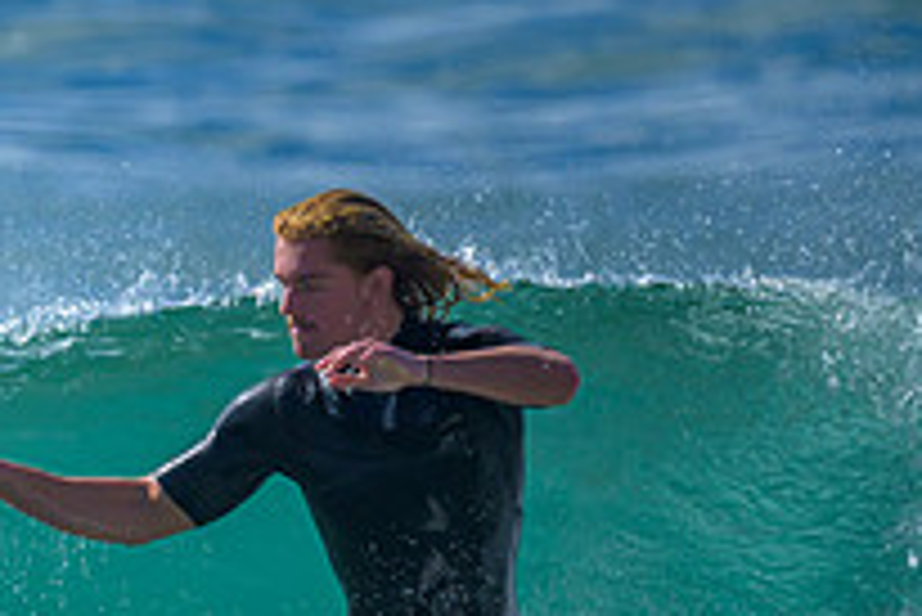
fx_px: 79704
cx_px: -330
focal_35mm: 3110
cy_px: 637
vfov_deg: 0.4
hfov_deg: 0.7
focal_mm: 800
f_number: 6.3
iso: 220
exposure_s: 1/2000
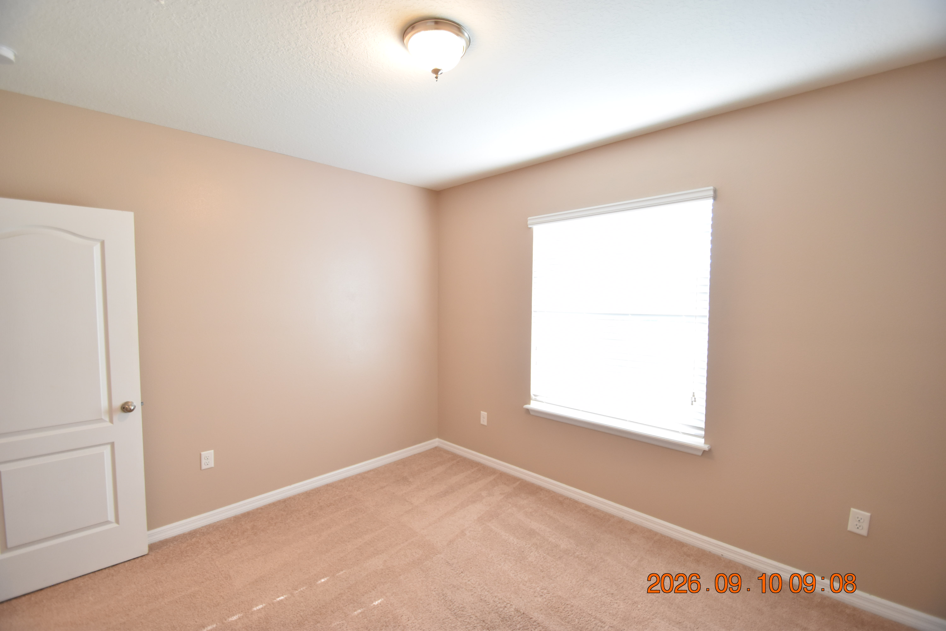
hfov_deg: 100.4
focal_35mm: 15
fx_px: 394
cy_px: 316
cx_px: 473
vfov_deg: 77.3
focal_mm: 10
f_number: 4
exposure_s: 1/60
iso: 560
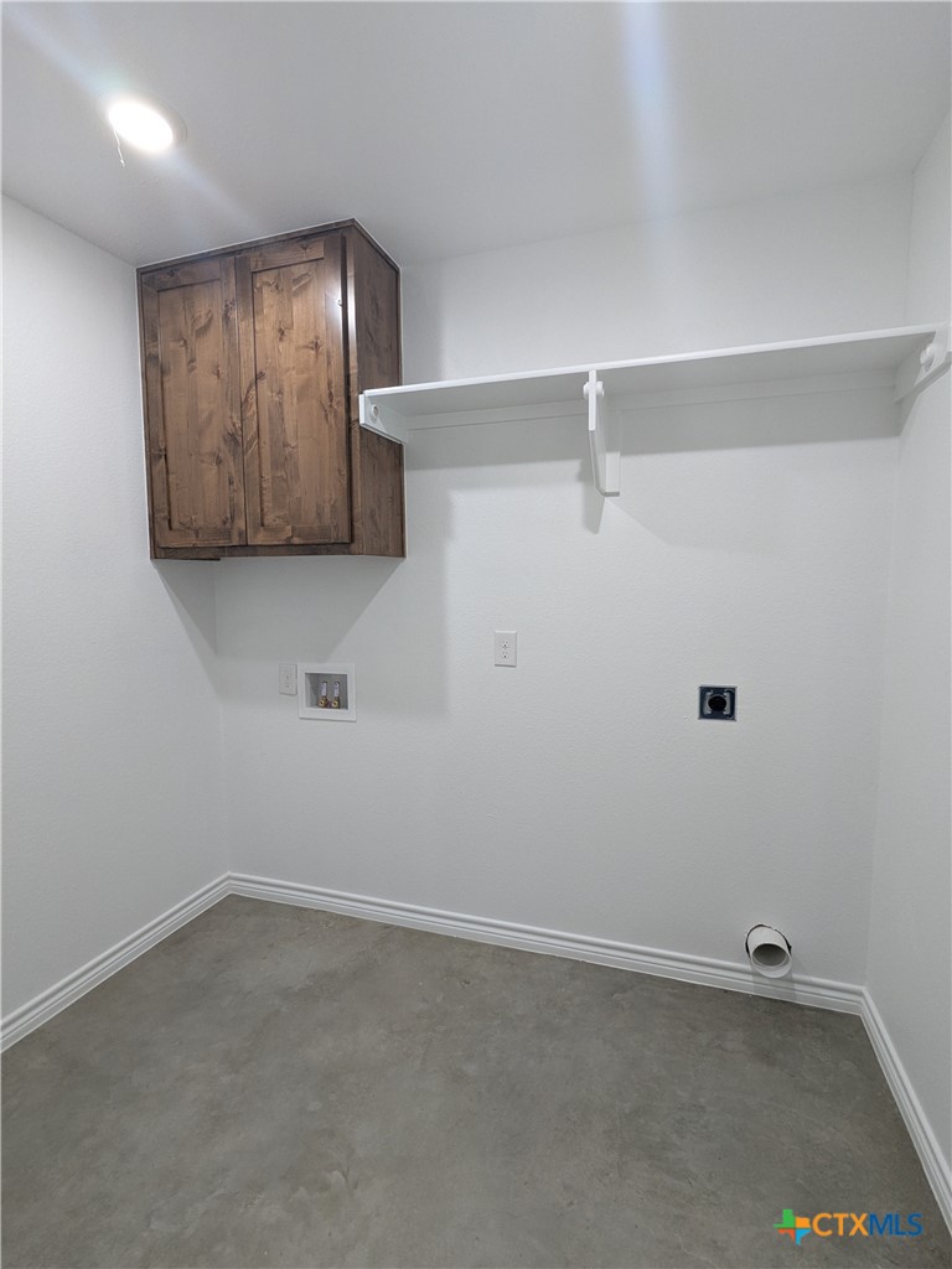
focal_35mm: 16
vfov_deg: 94.5
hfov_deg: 78.1
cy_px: 634
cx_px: 476
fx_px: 587
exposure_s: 1/24
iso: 74
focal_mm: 2.35
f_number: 2.2
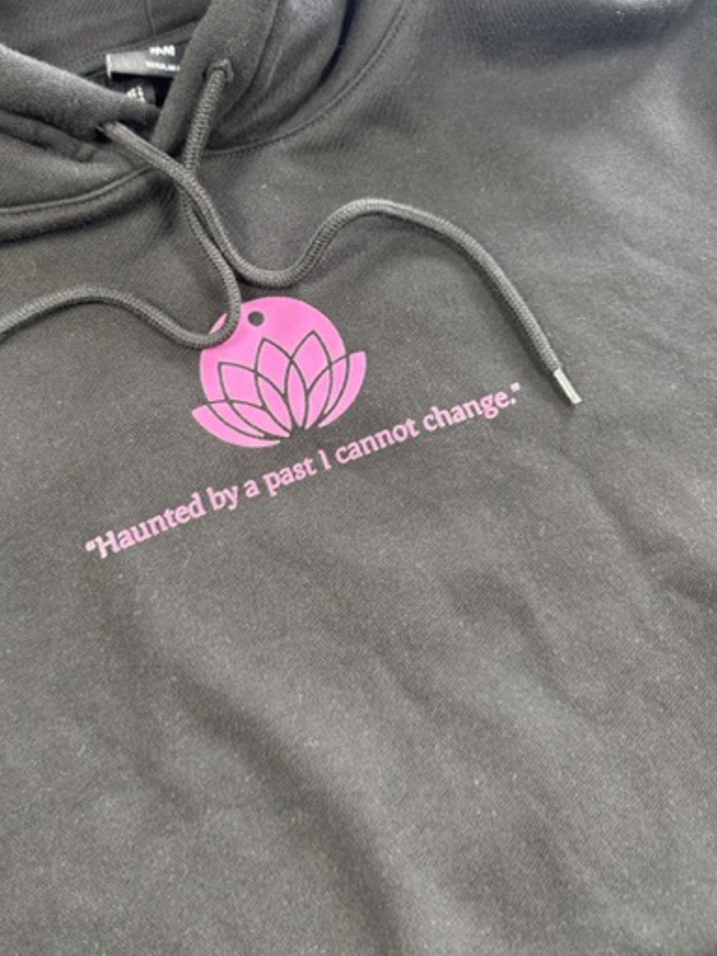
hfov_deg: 46.6
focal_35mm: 30
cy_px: 418
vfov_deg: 59.8
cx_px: 289
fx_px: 829
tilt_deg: -53.2
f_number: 1.78
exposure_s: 1/50
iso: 250
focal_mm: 6.76
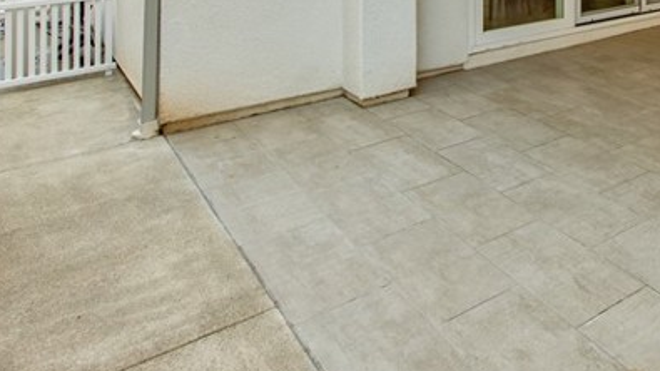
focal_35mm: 38
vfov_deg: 26.2
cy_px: -119
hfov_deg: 45.8
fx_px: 665
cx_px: 637
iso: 400
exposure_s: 1/200
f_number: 8
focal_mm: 14
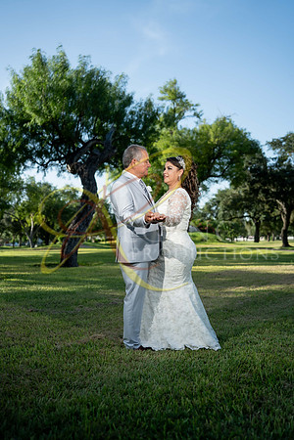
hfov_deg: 35.9
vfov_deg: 51.9
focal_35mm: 37
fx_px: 453
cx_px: 147
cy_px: 220
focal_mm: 37
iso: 250
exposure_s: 1/2500
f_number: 2.5
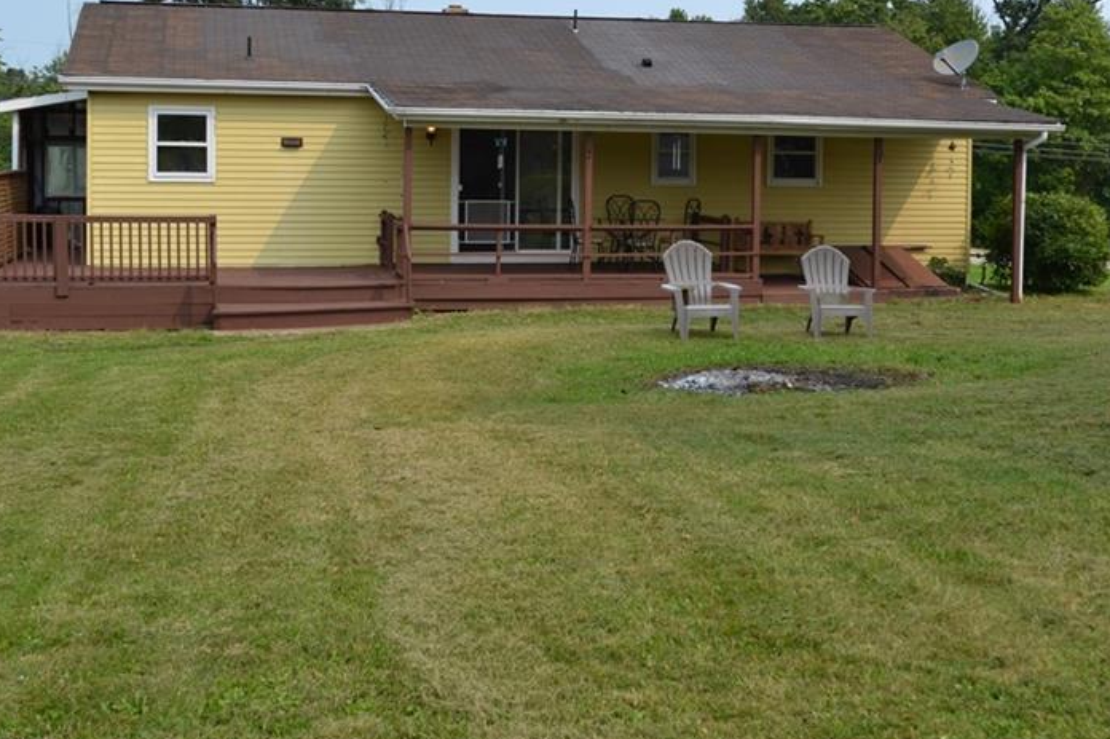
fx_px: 1633
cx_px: 681
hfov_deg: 37.4
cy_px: 209
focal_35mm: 53
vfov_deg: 25.3
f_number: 7.1
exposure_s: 1/250
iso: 100
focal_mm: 24
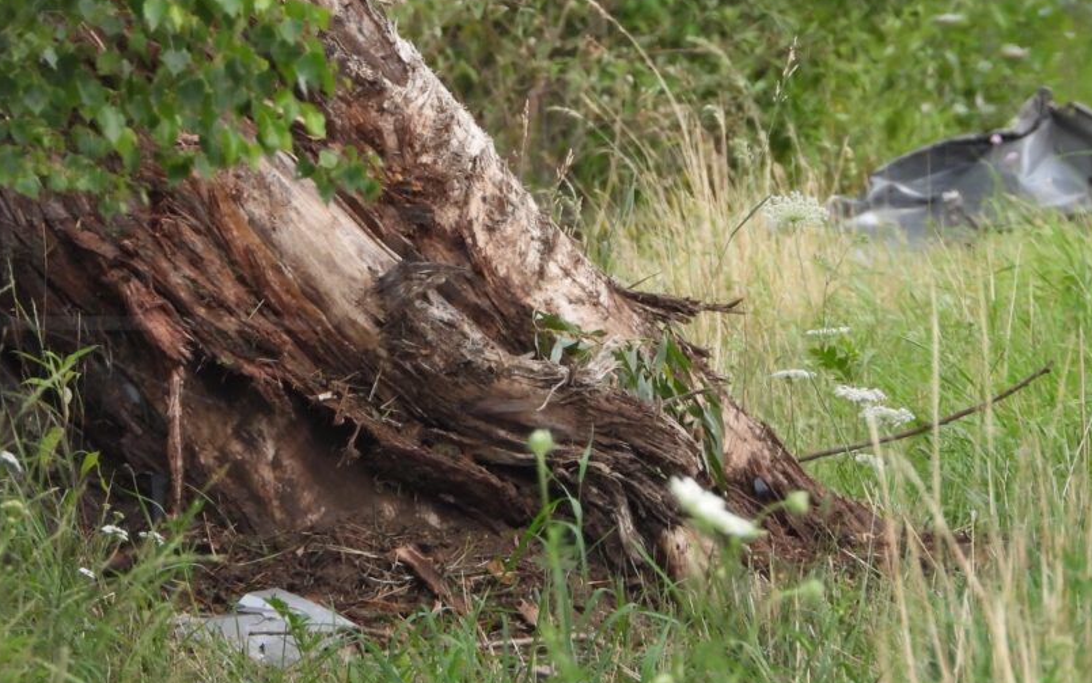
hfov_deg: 1.7
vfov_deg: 1.0
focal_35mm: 1255
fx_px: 37360
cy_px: 221
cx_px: 596
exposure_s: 1/200
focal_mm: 167
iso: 400
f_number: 5.6
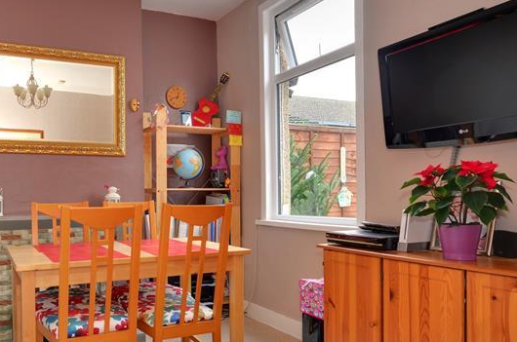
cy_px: 181
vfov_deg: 44.8
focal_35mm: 29
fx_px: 416
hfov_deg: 61.0
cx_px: 143
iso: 200
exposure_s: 1.3
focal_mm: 10
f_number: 5.6
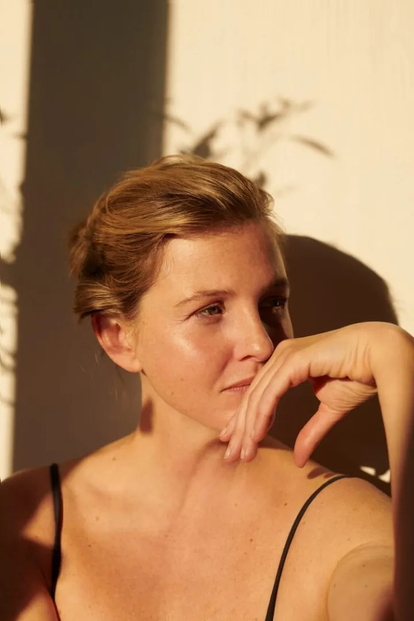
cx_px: 207
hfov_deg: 27.0
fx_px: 862
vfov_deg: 39.6
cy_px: 310
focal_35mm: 50
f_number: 4.5
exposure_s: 1/2000
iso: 320
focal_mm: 50
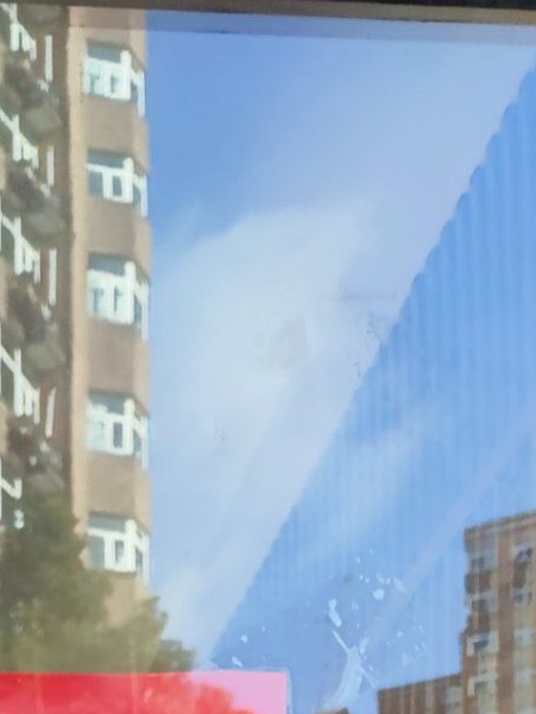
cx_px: -155
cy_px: 1617
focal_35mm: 109
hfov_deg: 13.1
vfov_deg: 13.8
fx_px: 2250
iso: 50
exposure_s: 1/189
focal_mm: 6.72
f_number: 1.69
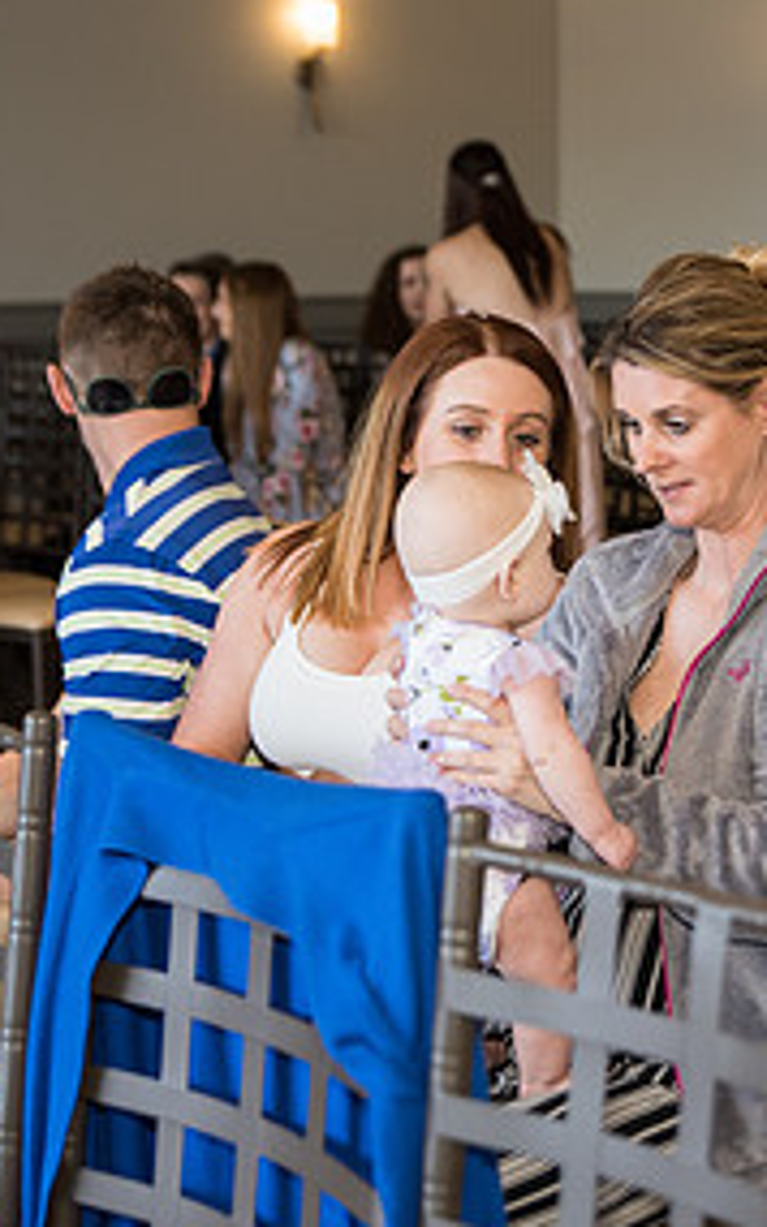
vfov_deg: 24.9
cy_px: 657
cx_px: 569
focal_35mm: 83
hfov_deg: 15.7
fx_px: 2777
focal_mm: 40
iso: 500
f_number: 2.8
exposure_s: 1/200
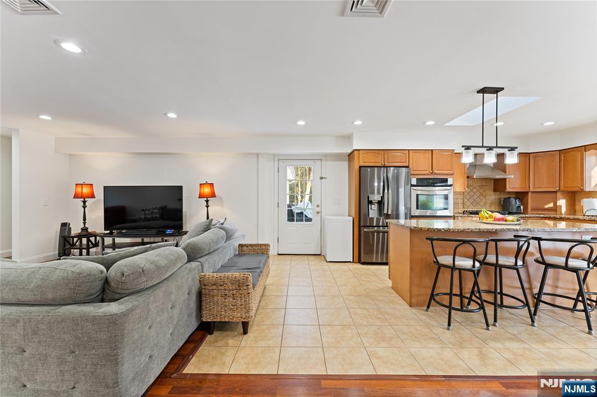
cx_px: 298
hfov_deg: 104.3
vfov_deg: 81.2
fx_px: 232
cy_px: 198
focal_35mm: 14
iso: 100
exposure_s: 2
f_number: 8
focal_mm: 14
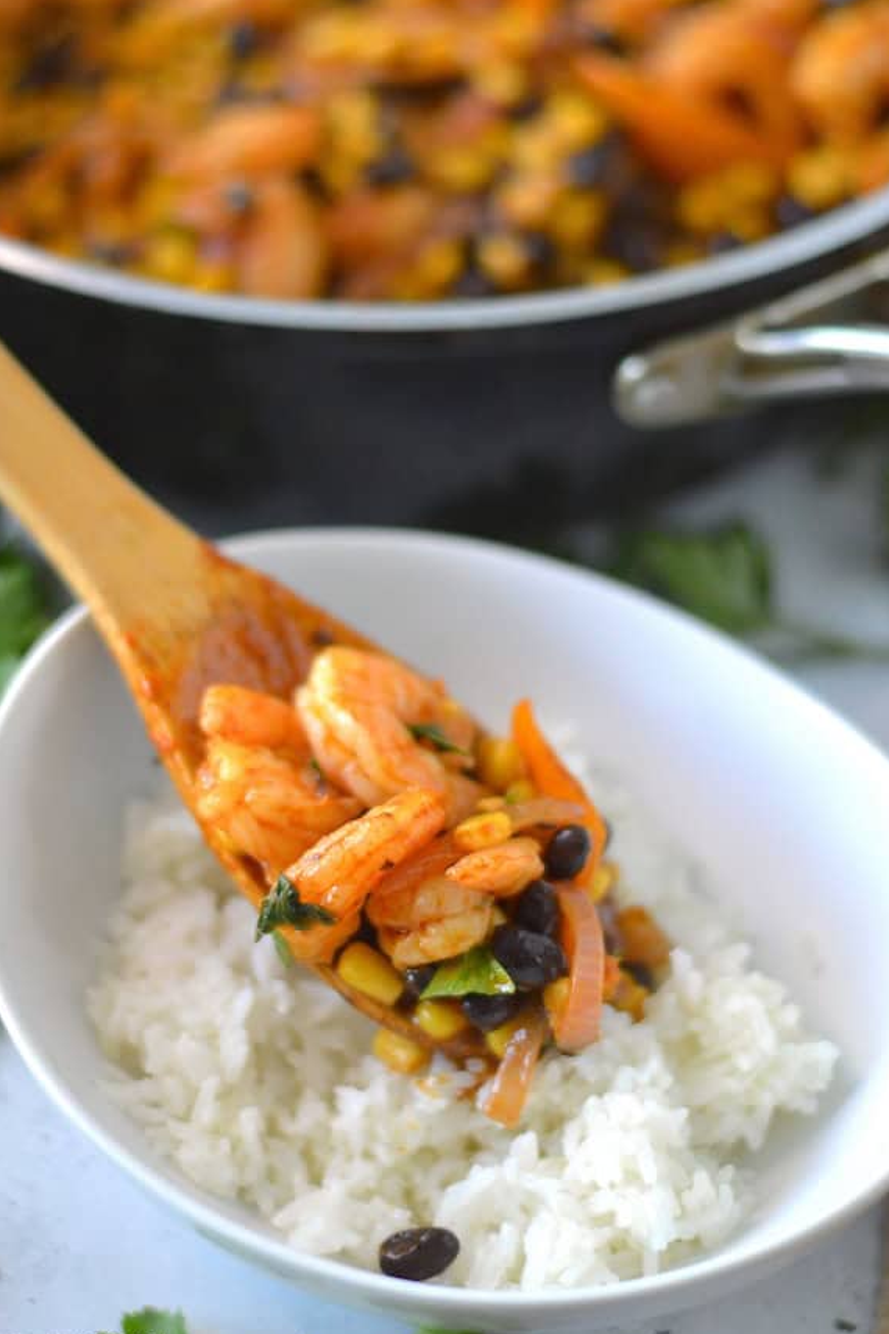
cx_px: 438
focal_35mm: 79
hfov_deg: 17.3
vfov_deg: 25.7
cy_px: 661
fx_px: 2928
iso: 1600
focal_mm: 50
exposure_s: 1/500
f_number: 2
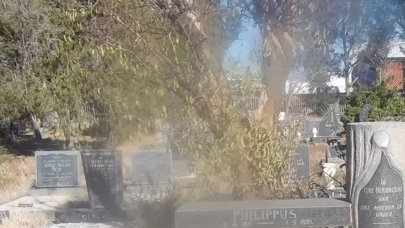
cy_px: 268
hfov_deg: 31.3
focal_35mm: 64
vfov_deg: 18.0
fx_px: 687
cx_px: 367
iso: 80
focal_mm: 5.7
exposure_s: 1/320
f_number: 5.5
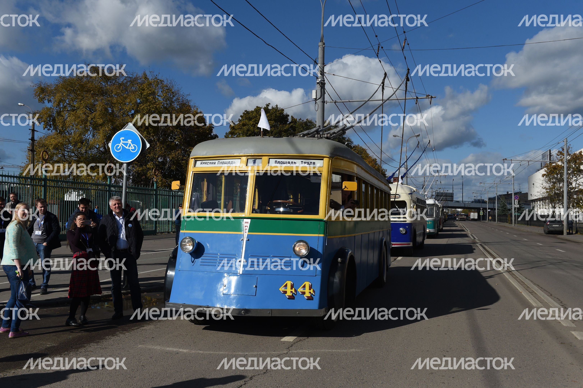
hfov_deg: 53.2
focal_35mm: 36
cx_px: 292
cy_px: 194
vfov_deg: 36.8
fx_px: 583
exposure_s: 1/6400
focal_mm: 36
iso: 640
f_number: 7.1
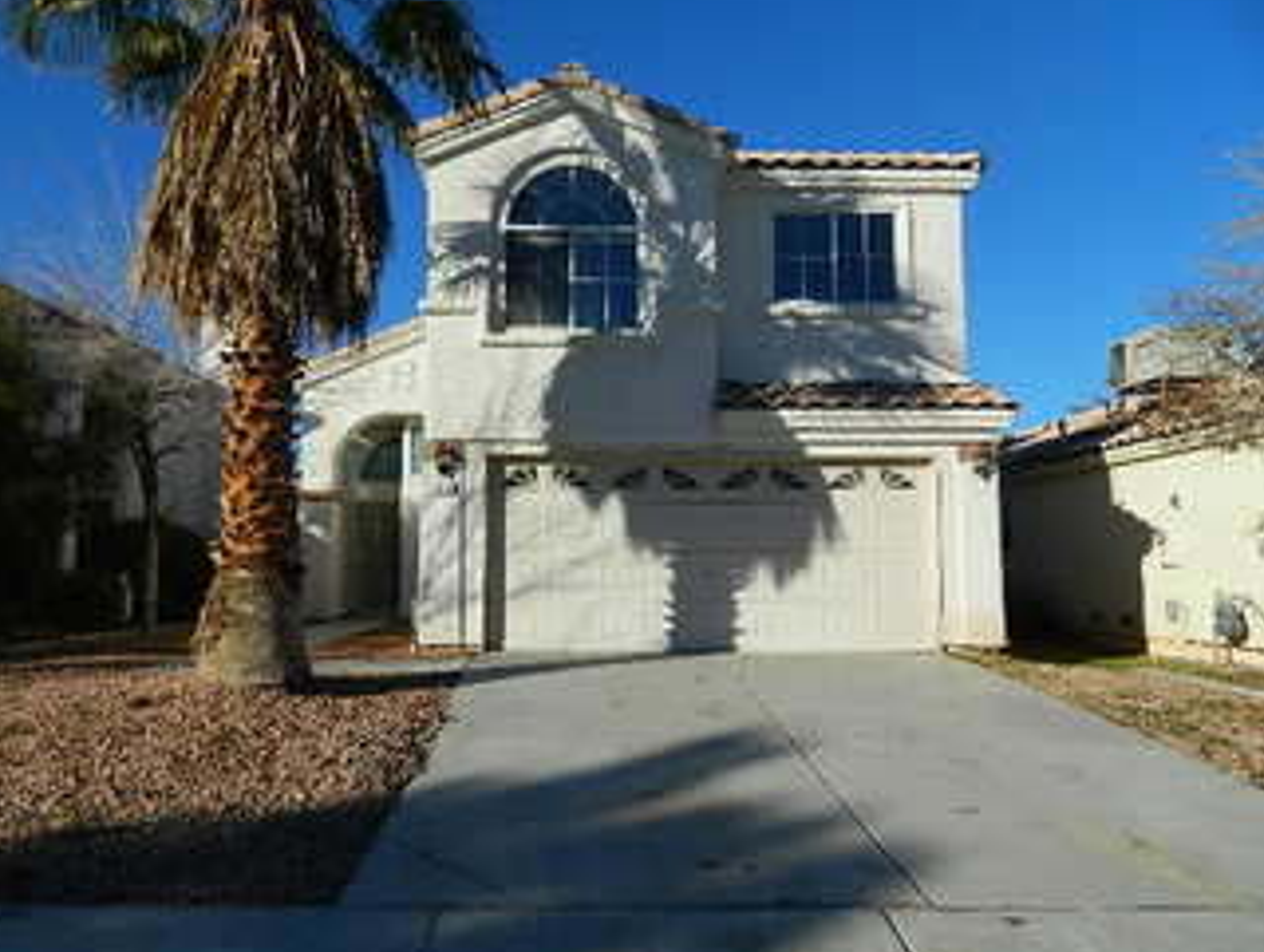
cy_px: 482
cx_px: 589
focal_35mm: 27
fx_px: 987
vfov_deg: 51.5
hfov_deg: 65.2
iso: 80
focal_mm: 4.5
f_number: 8.7
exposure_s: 1/200
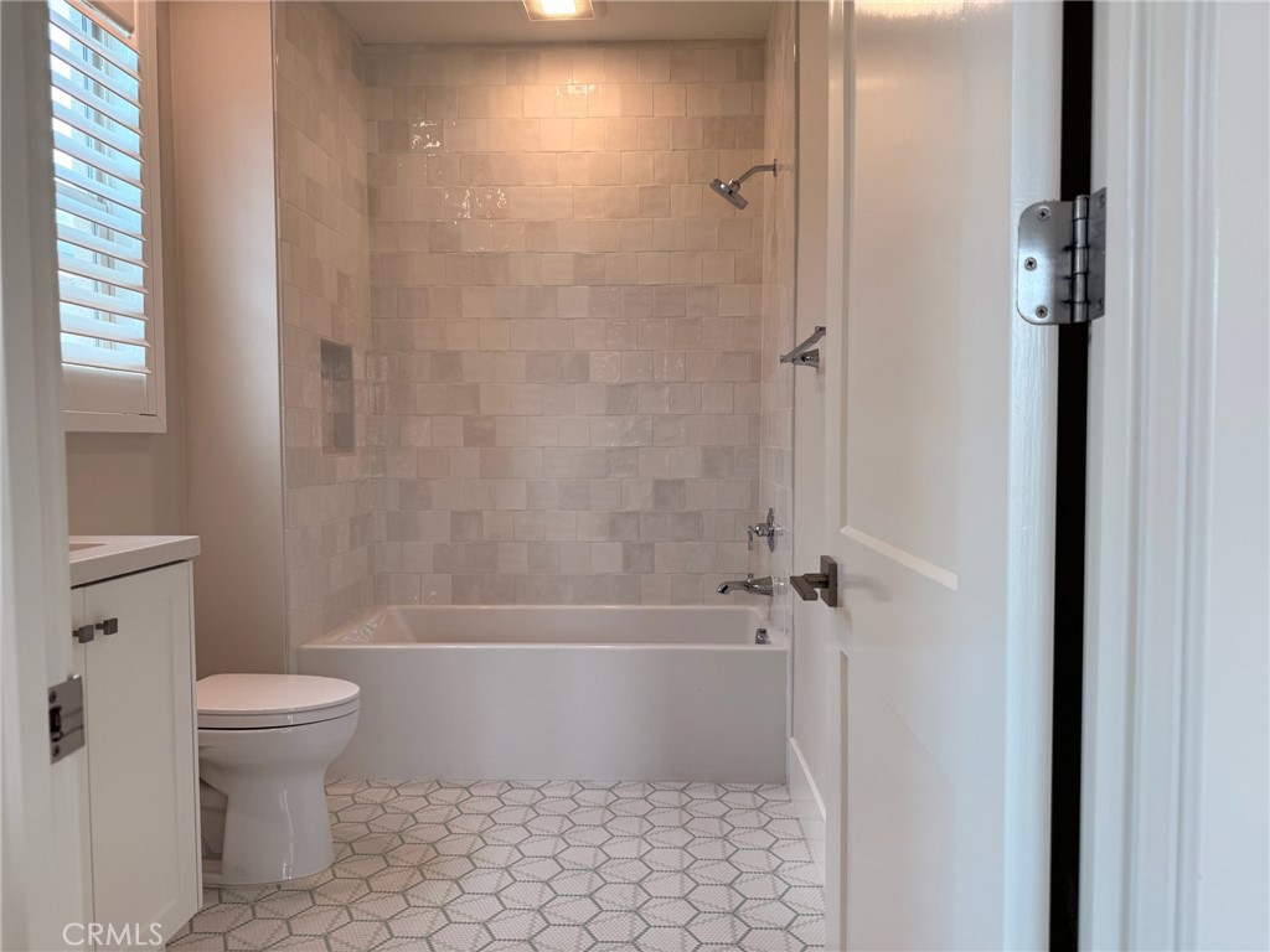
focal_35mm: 24
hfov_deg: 71.6
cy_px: 476
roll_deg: +0.2
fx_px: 881
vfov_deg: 56.8
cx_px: 635
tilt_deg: -3.7
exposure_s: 1/137
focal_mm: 6.76
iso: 50
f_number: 1.78
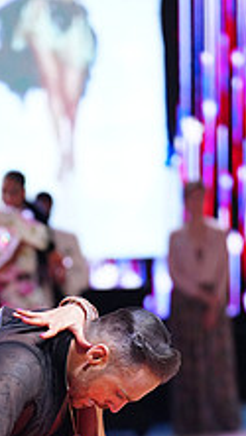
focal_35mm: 295
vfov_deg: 7.3
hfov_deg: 4.1
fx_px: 3418
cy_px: 532
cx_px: -3
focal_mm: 108
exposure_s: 1/500
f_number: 2.8
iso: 2000
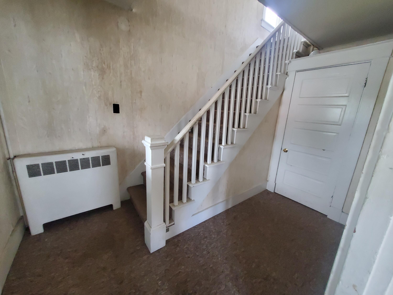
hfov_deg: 106.2
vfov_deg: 89.9
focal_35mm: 13
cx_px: 196
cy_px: 148
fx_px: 148
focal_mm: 1.8
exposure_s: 1/50
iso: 640
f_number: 2.2
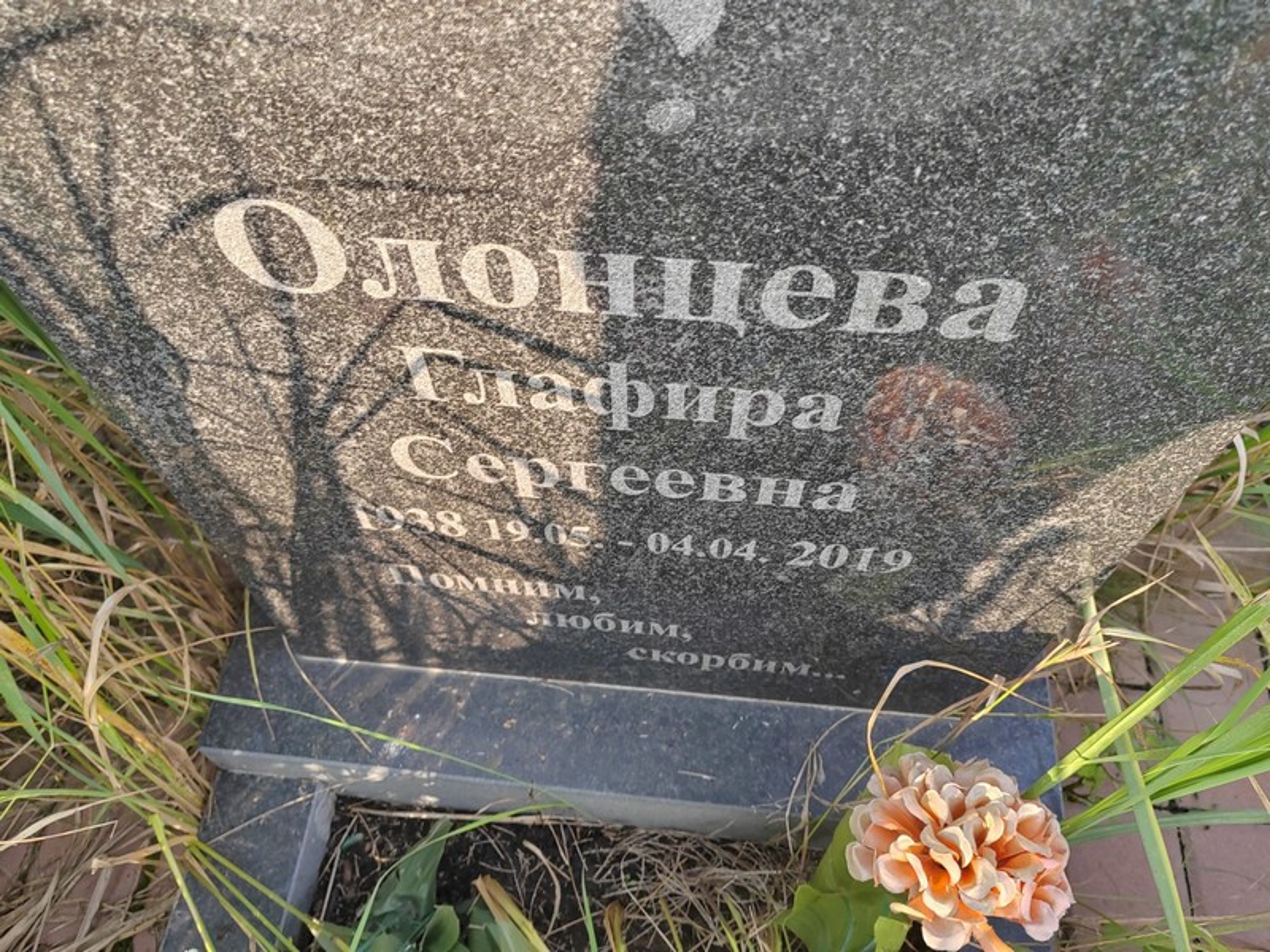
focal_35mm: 27
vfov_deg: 51.4
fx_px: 991
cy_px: 476
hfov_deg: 65.3
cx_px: 635
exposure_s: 1/210
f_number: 1.9
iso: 100
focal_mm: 5.52
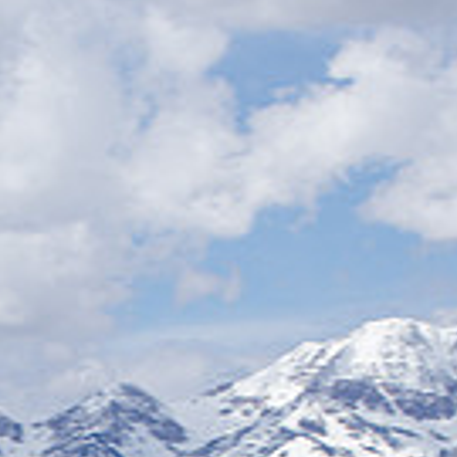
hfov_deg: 3.8
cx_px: -169
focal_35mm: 462
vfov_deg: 3.8
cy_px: 744
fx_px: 6901
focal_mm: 95
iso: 31
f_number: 6.3
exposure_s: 1/320
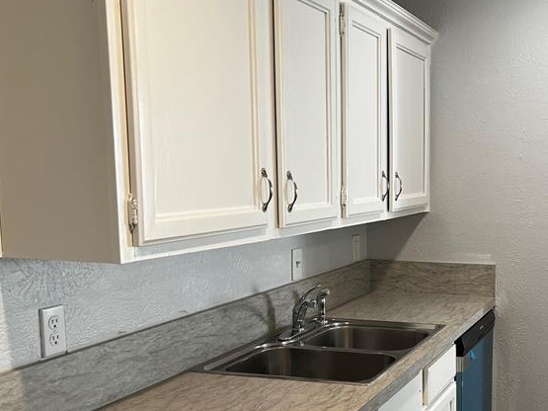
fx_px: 760
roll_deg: +0.1
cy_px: 275
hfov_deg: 38.0
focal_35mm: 48
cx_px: 447
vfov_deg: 30.0
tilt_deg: -9.3
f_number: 1.5
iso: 125
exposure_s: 1/120
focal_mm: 5.7
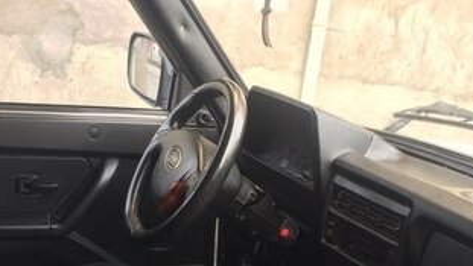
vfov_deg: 16.8
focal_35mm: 67
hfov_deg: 31.4
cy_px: 363
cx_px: 268
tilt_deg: -22.9
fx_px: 840
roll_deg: -9.5
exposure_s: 1/103
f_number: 2.2
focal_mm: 4.15
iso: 32
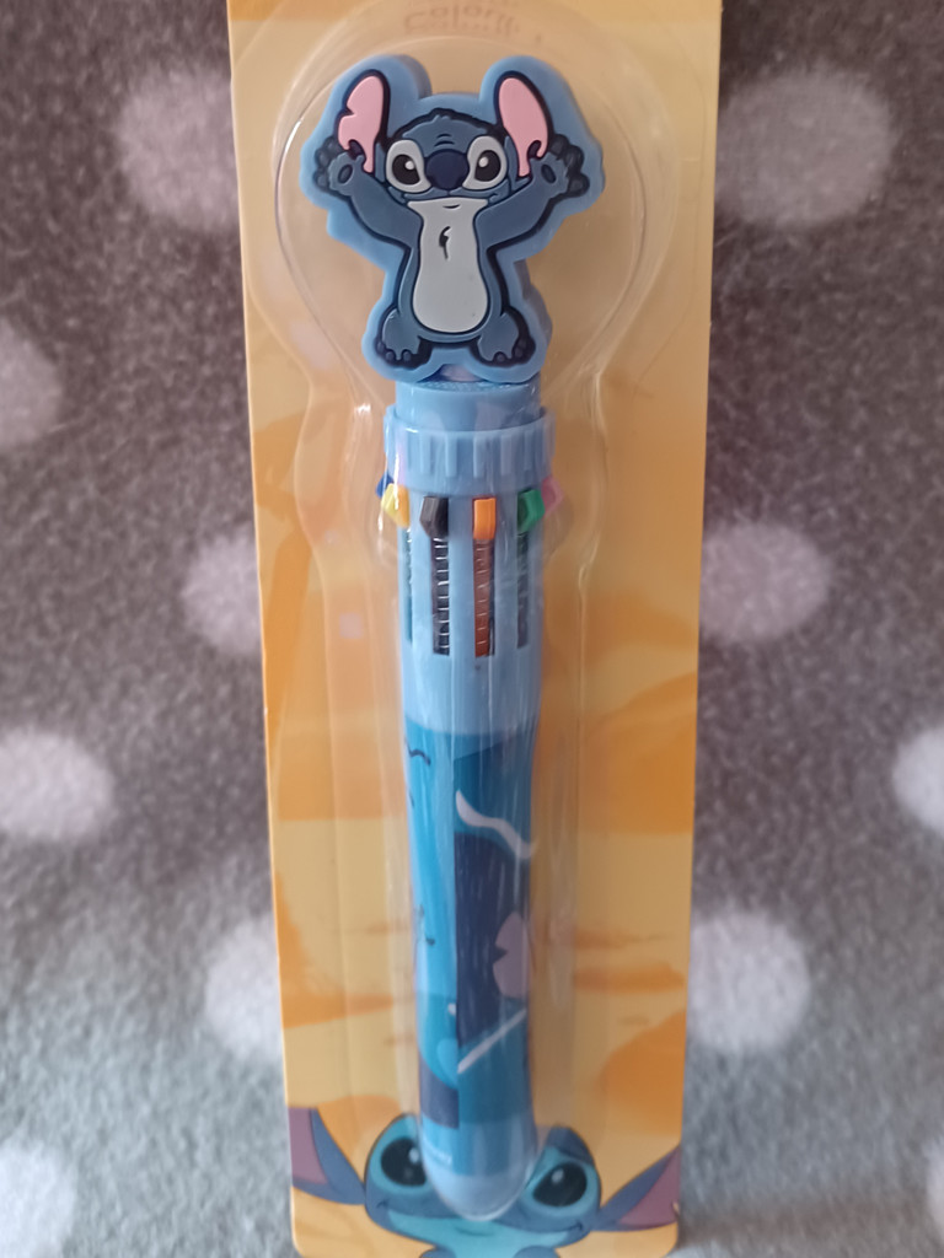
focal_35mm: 25
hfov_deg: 54.9
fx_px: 909
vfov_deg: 69.4
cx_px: 472
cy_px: 629
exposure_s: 1/25
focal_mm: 4.6
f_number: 1.8
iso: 500
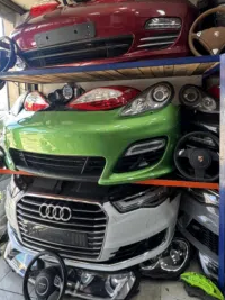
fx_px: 182
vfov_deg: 77.8
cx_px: 125
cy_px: 116
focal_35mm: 21
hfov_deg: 63.2
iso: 250
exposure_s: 1/99
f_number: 2.2
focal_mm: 2.22
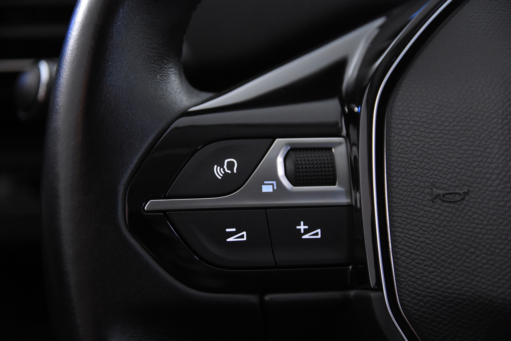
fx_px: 1065
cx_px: 256
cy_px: 170
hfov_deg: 27.0
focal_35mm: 75
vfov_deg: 18.2
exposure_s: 1/80
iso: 5600
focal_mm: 50
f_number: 3.8
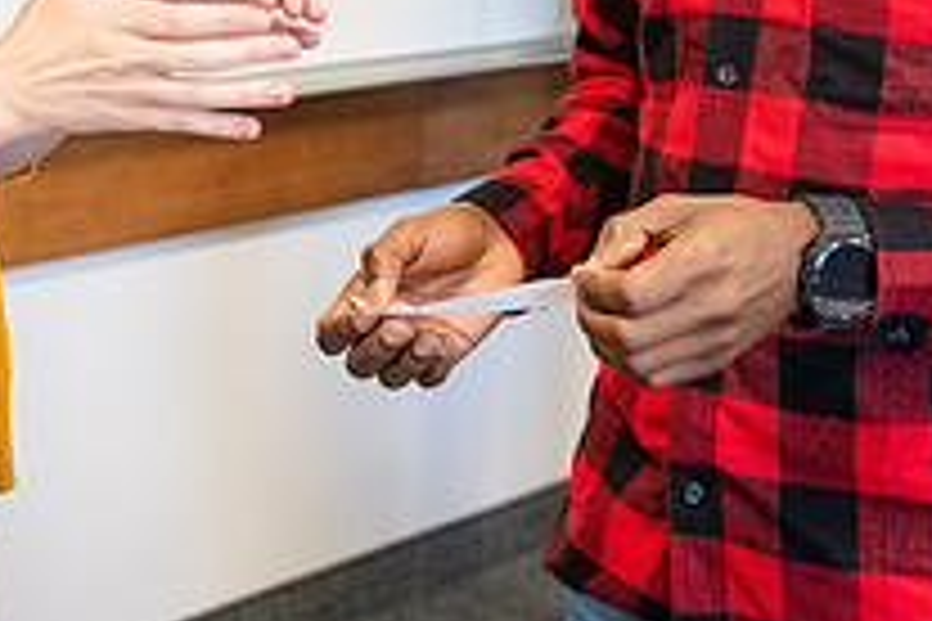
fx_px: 1890
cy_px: -92
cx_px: 383
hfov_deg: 27.7
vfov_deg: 17.9
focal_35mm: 73
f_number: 2.8
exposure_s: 1/160
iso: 2000
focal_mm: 26
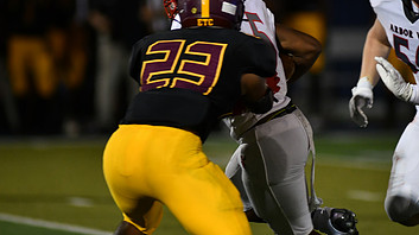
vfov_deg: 2.3
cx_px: 229
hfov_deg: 4.2
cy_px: 105
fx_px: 5740
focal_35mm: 517
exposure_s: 1/1000
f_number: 2.8
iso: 1400
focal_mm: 300
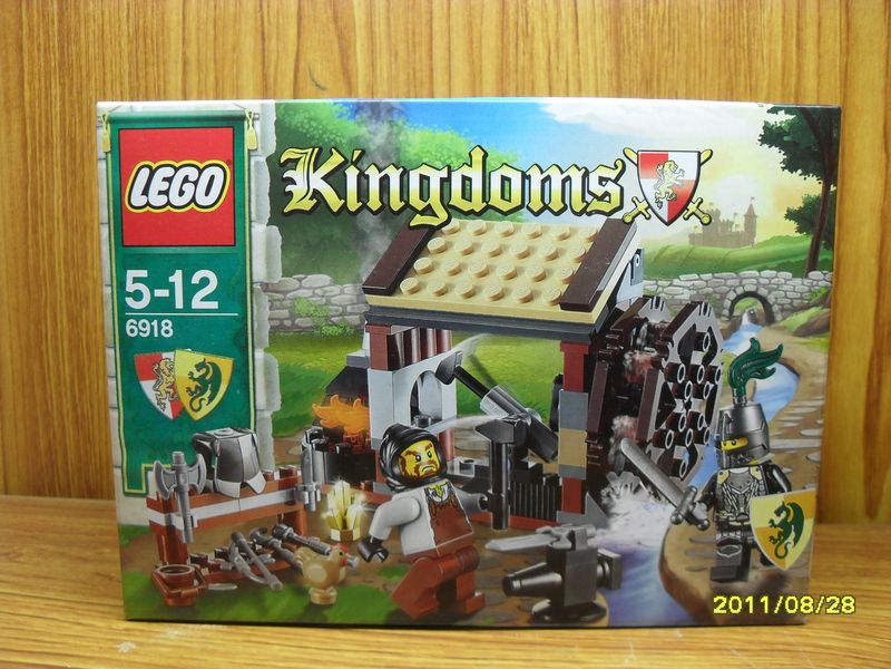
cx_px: 446
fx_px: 901
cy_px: 334
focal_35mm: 35
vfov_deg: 40.7
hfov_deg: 52.6
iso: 200
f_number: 2.8
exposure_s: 1/20
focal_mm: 6.2
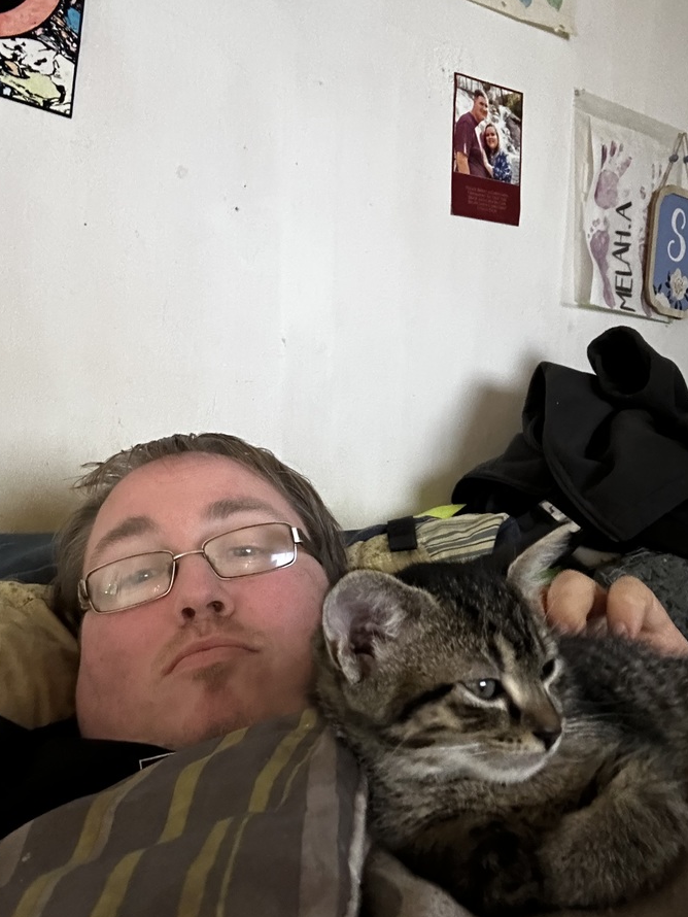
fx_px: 821
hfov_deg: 45.5
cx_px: 340
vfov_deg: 58.3
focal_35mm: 31
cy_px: 448
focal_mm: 2.69
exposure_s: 1/15
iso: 1000
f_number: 1.9
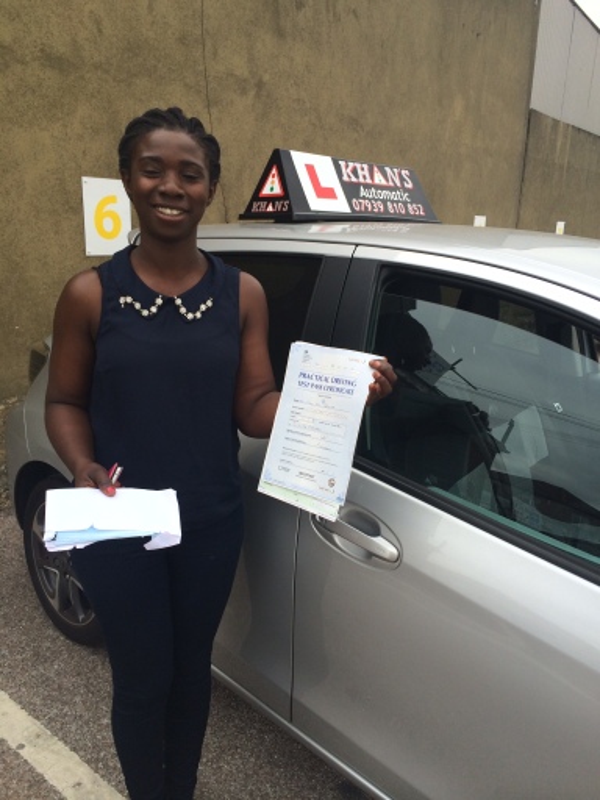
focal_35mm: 30
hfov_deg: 46.8
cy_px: 400
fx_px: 693
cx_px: 300
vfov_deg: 60.0
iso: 32
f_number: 2.2
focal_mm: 4.12
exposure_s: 1/622
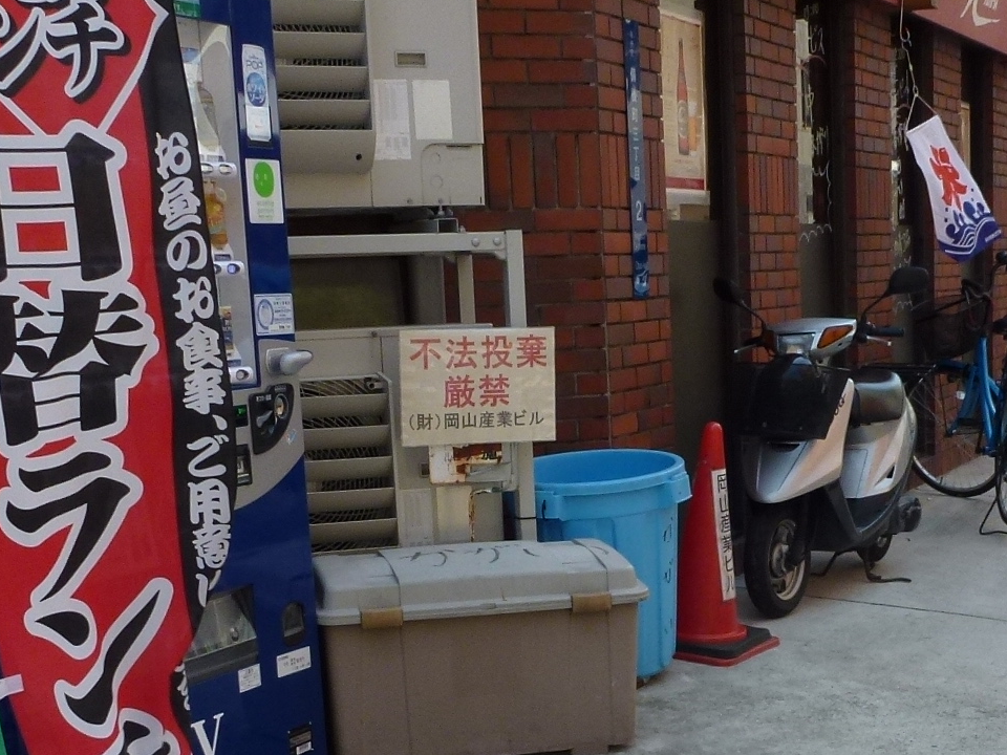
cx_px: 684
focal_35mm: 64
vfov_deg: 22.1
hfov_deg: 30.0
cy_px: 756
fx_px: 1862
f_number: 4
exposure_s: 1/250
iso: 100
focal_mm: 4.3
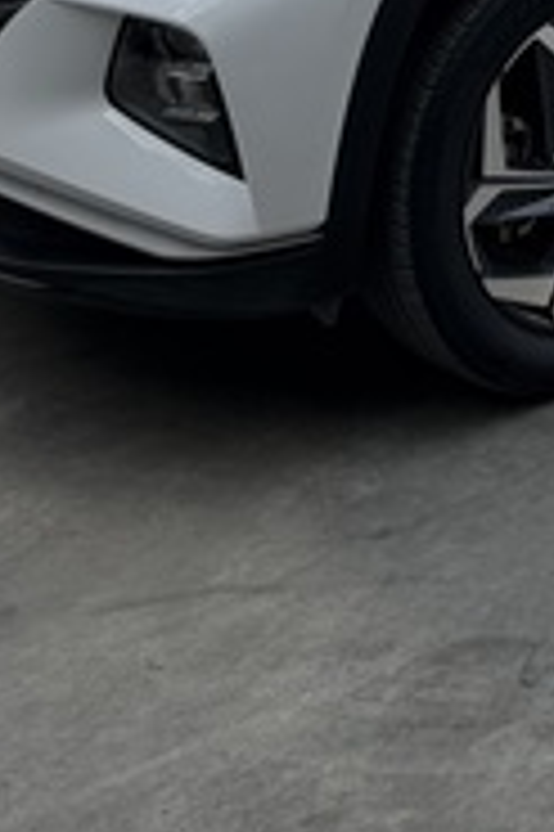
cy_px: -490
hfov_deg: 16.3
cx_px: 635
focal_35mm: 81
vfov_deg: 20.6
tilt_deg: +0.1
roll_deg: +3.5
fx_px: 1873
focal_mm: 6.76
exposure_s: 1/1192
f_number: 1.78
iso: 100
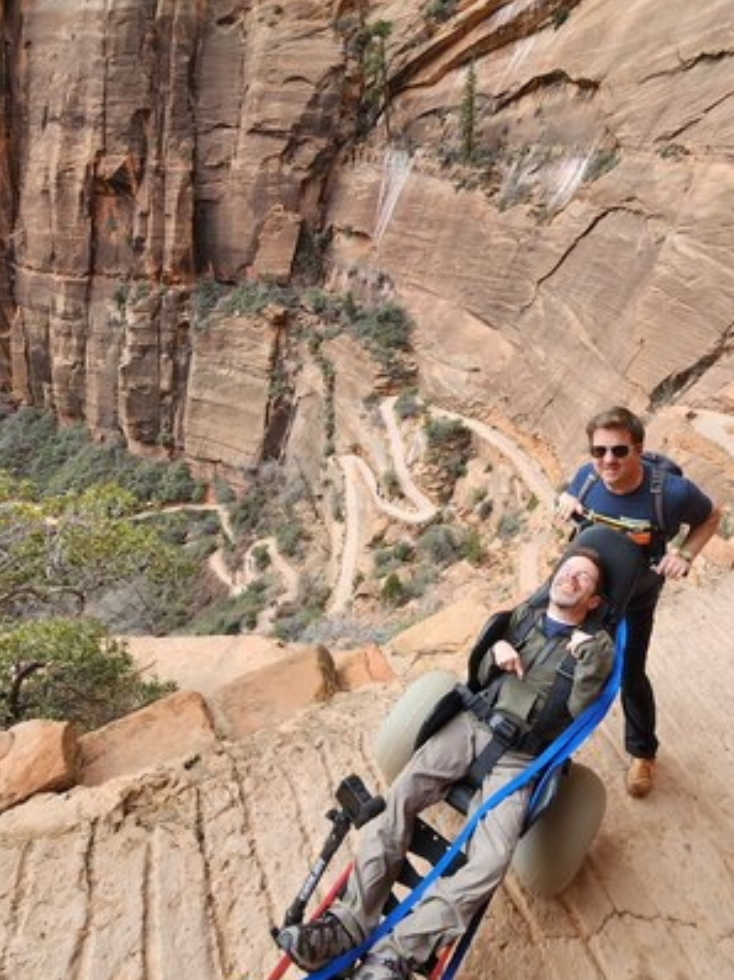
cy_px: 505
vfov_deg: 91.0
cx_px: 468
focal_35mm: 17
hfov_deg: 73.1
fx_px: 481
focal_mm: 2.2
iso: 50
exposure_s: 1/419
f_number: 2.2
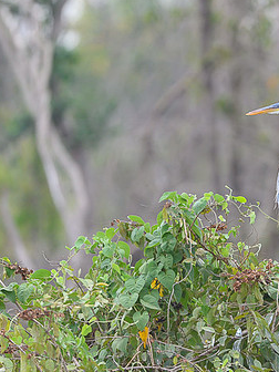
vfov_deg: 2.0
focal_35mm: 988
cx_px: 279
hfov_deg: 1.5
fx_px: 10618
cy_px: 194
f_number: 4
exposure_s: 1/2500
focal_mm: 500
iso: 800
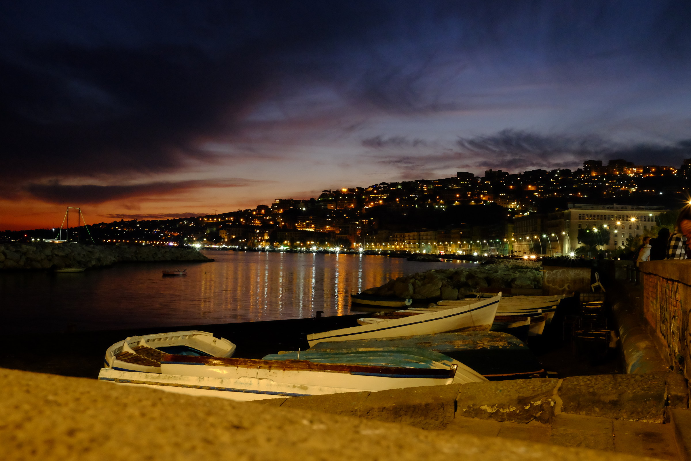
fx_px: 672
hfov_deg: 54.4
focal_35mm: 35
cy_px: 230
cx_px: 346
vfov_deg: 37.9
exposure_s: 1/1.4
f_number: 14
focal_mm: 23
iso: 3200
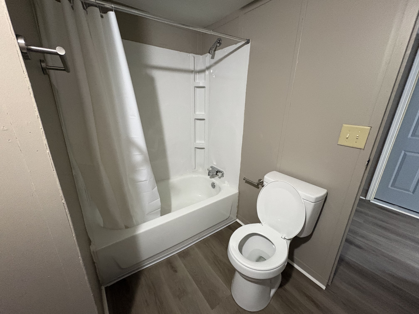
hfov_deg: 102.1
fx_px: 169
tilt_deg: -14.8
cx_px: 210
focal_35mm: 14
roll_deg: -0.6
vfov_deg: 85.7
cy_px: 157
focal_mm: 2.22
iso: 800
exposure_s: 1/60
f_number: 2.2
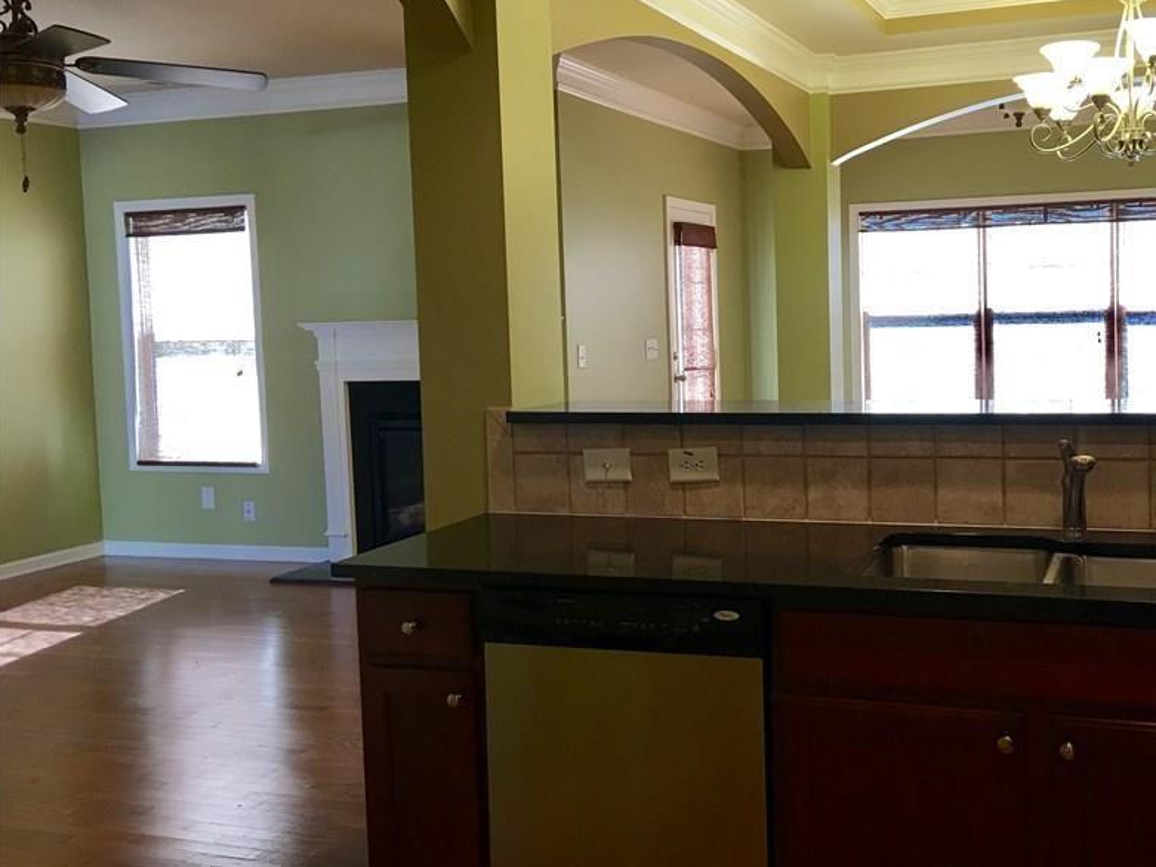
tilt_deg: -3.3
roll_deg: +1.6
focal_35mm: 38
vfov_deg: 37.7
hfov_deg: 48.3
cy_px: 399
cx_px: 755
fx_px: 1269
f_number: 2.2
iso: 32
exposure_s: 1/15
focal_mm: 4.15
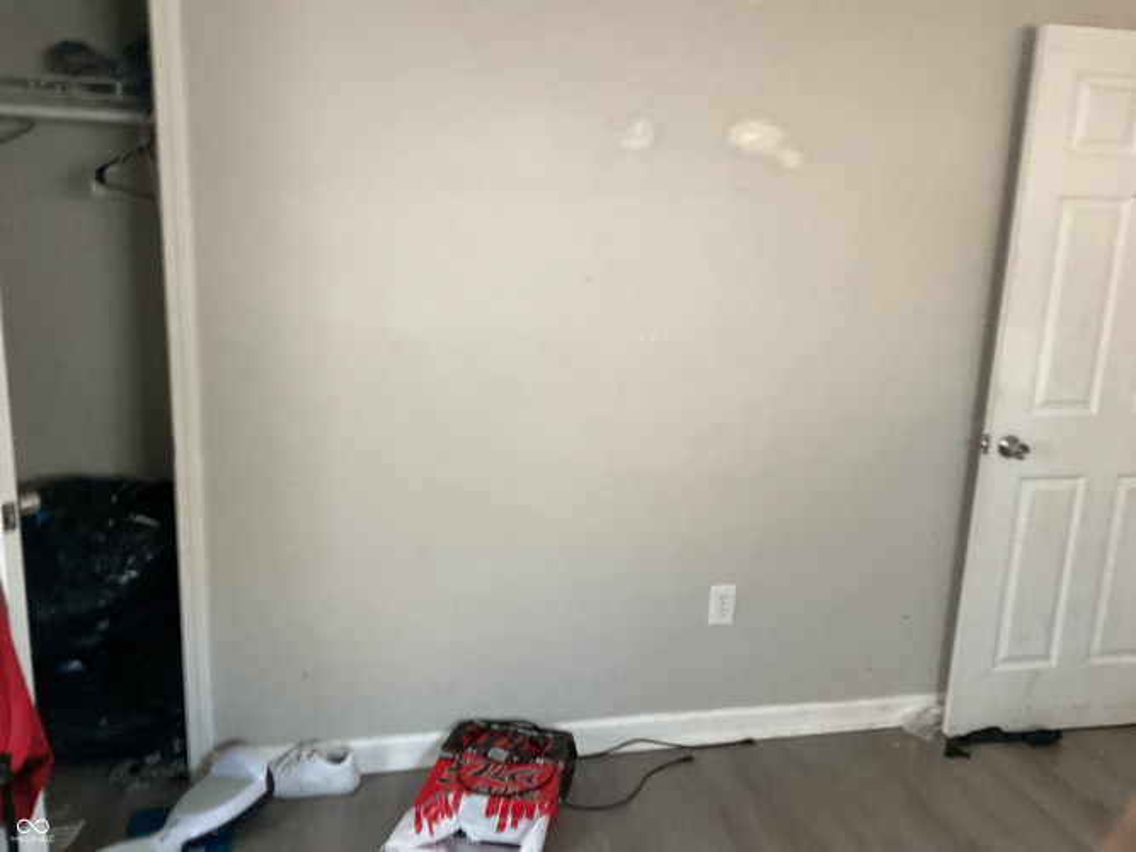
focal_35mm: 29
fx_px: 952
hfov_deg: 61.7
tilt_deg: -10.3
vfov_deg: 48.2
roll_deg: -2.0
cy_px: 426
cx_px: 568
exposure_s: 1/60
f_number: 1.8
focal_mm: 3
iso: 160
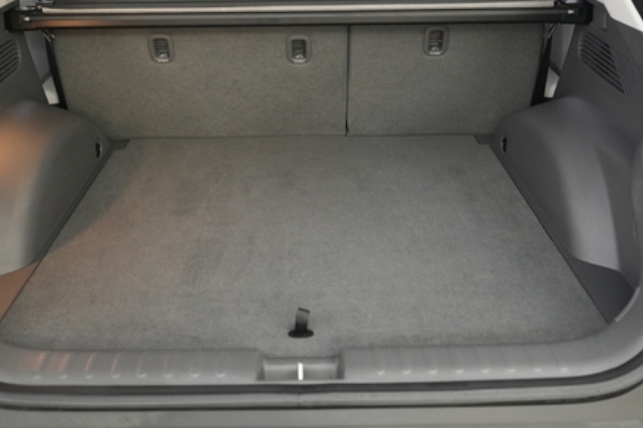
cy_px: 140
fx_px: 732
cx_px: 308
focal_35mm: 41
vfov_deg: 32.3
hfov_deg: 47.4
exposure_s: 1/160
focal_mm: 28
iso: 5000
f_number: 2.8
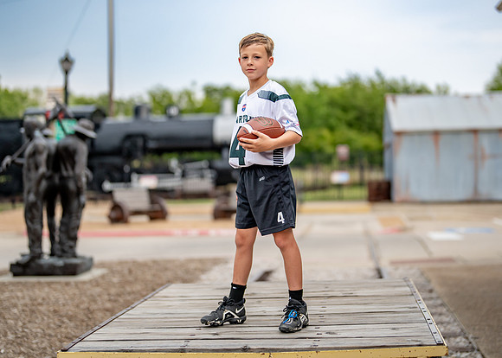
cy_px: 155
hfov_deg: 31.6
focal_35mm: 62
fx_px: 888
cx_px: 263
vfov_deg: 22.8
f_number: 1.2
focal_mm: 50
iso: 250
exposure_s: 1/2000
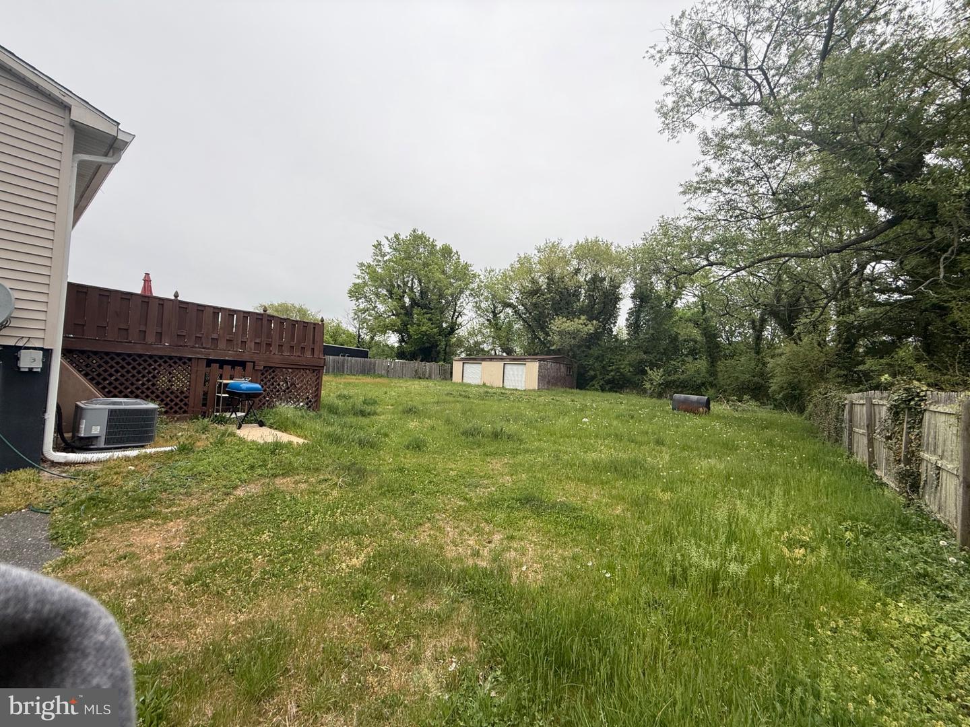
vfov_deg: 85.7
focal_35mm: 14
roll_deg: -2.4
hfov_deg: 102.1
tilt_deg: +2.8
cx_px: 485
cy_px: 364
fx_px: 392
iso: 50
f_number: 2.2
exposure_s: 1/342
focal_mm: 2.22
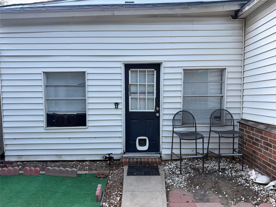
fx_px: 191
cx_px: 138
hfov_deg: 71.6
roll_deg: +0.2
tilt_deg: -4.0
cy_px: 104
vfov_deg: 56.8
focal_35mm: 24
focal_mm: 6.76
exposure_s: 1/708
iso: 80
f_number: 1.78
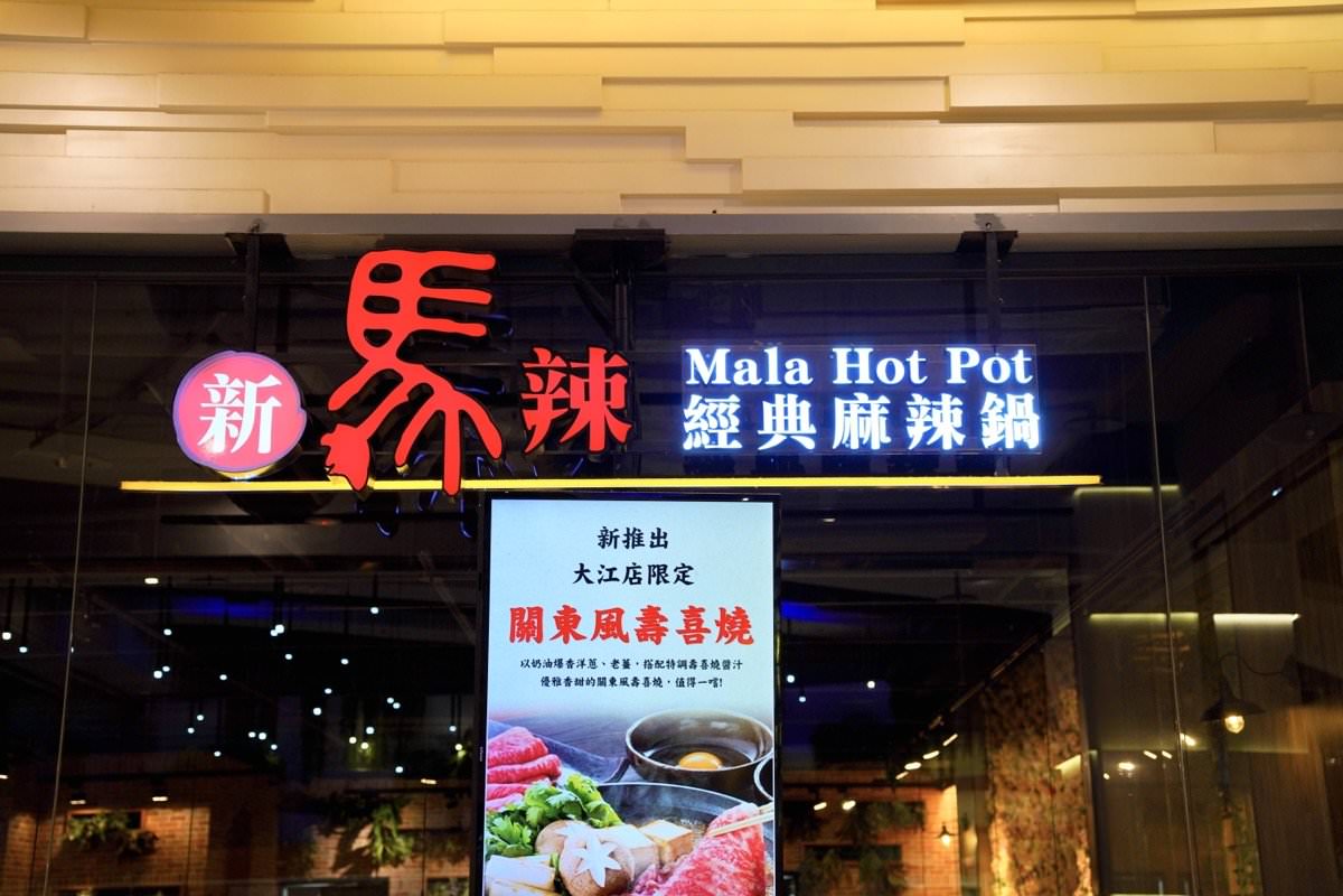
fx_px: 1955
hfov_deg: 37.9
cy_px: 448
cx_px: 672
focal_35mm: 52
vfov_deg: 25.8
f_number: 4
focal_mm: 52.4
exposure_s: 1/160
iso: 400
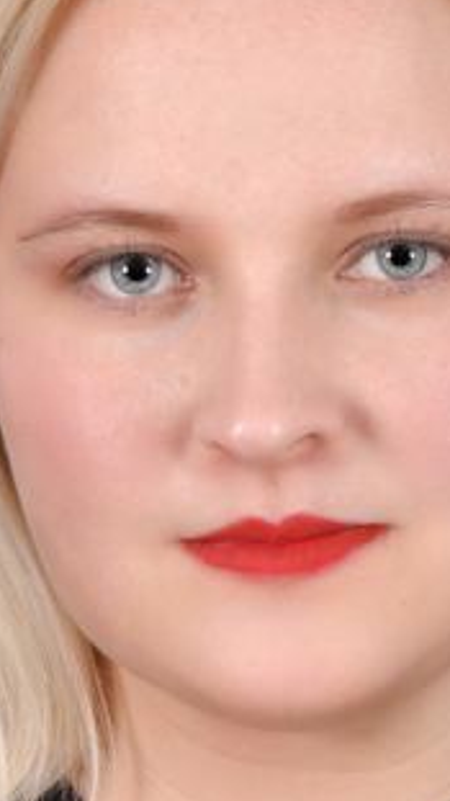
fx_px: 6412
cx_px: 246
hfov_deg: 4.0
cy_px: 543
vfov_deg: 7.1
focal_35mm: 302
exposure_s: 1/200
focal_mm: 75
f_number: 10
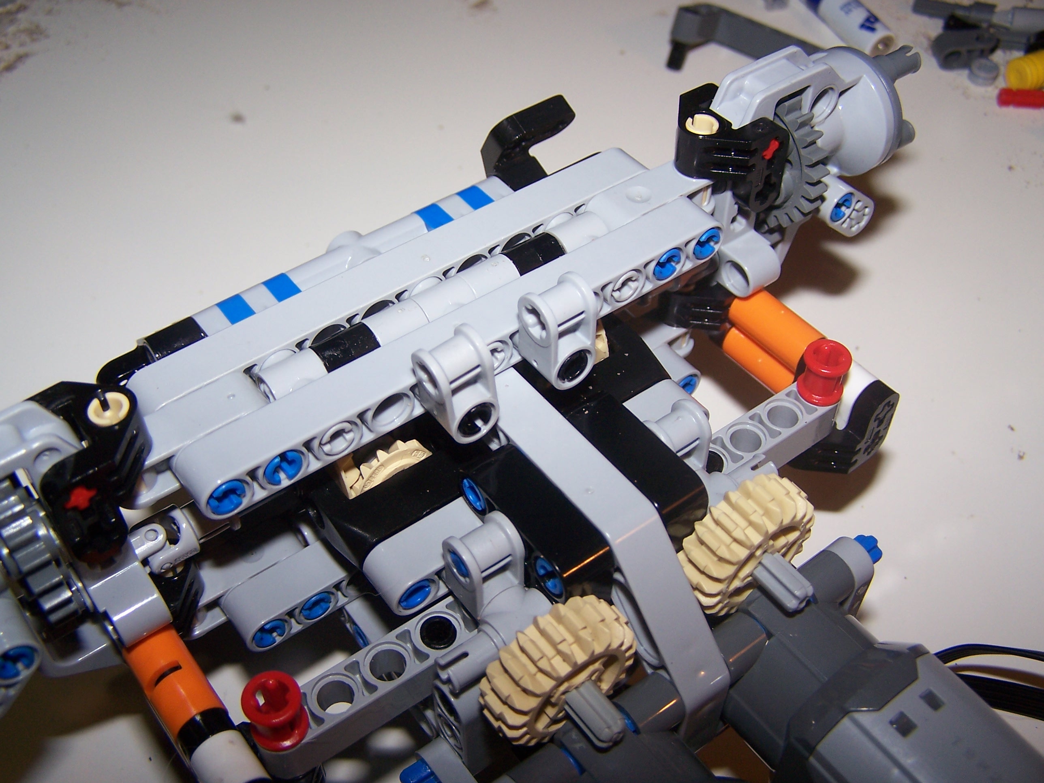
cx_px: 522
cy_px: 392
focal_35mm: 38
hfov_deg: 49.0
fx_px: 1146
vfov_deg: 37.7
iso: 80
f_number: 2.8
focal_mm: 6.3
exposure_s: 1/60
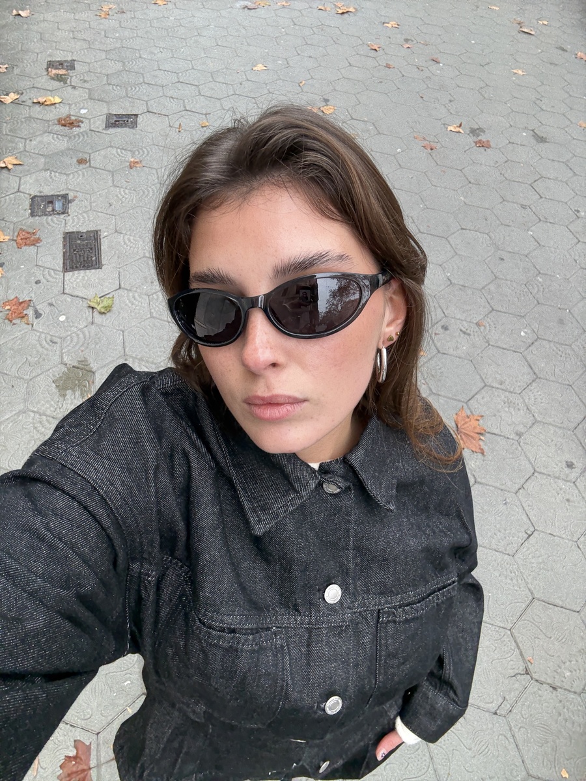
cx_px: 293
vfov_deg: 73.9
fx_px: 519
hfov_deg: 58.9
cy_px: 390
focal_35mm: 23
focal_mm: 2.69
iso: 50
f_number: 1.9
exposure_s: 1/121
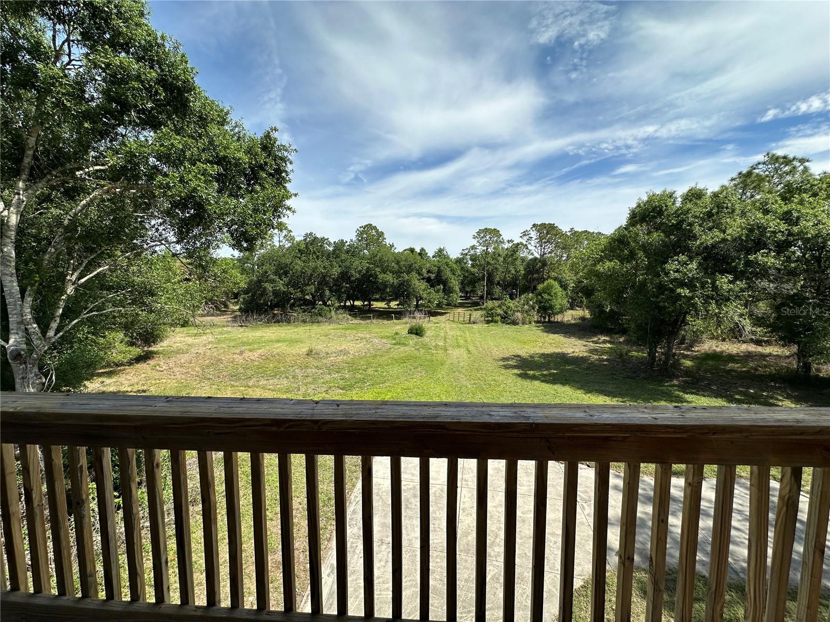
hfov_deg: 102.1
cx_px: 415
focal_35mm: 14
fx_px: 336
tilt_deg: -5.6
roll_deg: +0.0
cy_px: 311
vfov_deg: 85.7
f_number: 2.2
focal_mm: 2.22
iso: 50
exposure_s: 1/1984
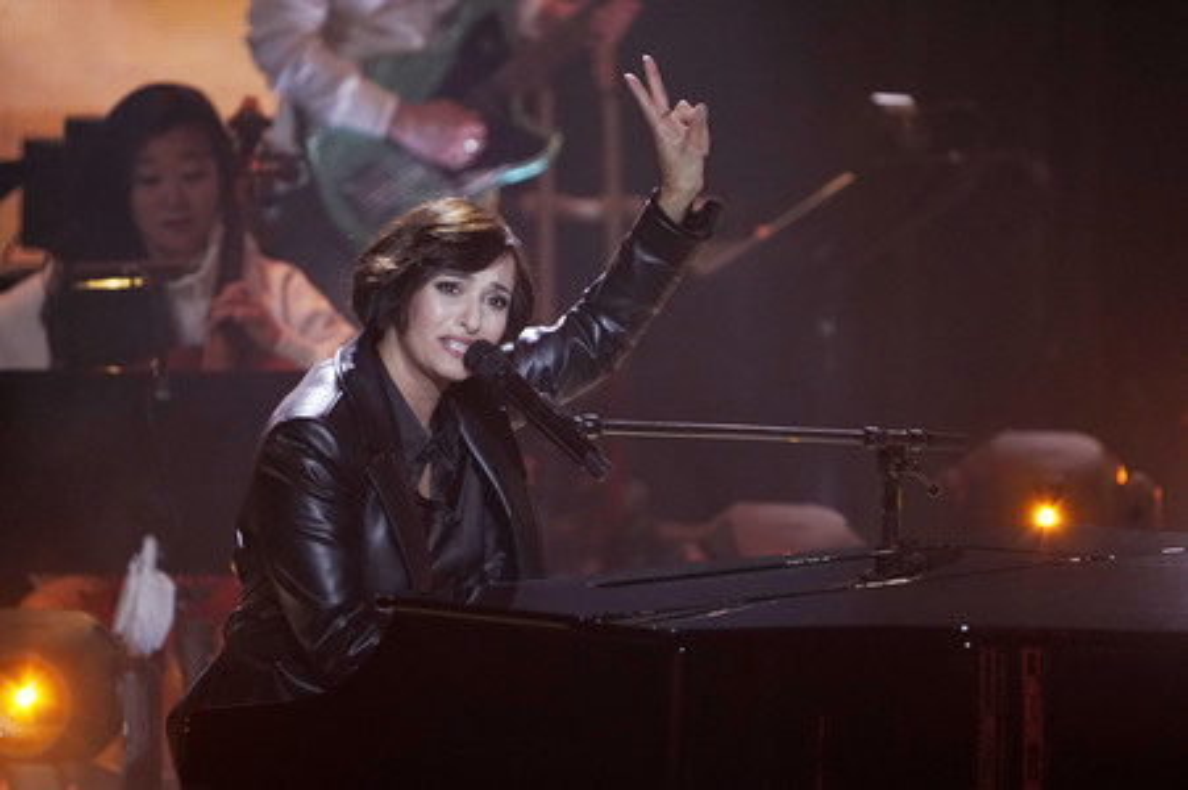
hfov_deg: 3.4
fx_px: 19785
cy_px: 395
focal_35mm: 600
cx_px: 594
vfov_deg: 2.3
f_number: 6.3
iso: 4000
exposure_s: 1/125
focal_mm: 600
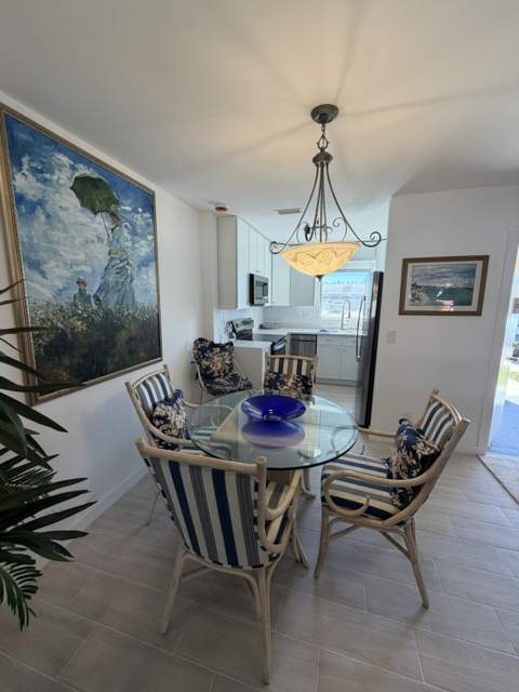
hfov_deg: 85.7
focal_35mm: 14
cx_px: 260
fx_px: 280
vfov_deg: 102.1
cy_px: 346
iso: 125
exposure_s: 1/120
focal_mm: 2.22
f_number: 2.2
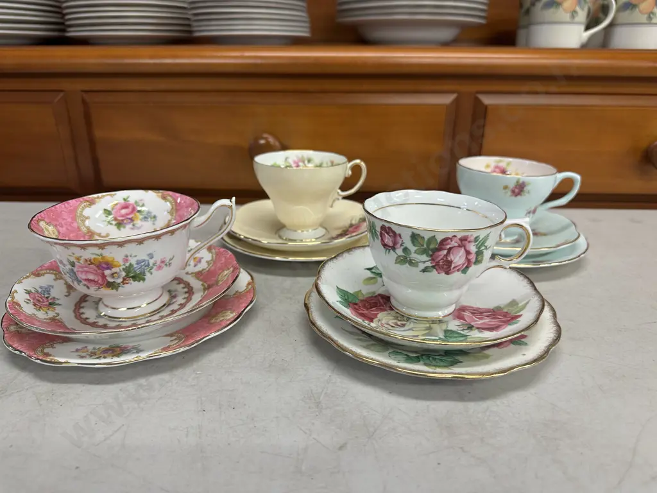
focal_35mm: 24
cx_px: 328
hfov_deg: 71.6
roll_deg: +0.0
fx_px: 456
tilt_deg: -21.5
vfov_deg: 56.8
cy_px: 246
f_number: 1.78
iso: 160
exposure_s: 1/100
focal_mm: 6.86
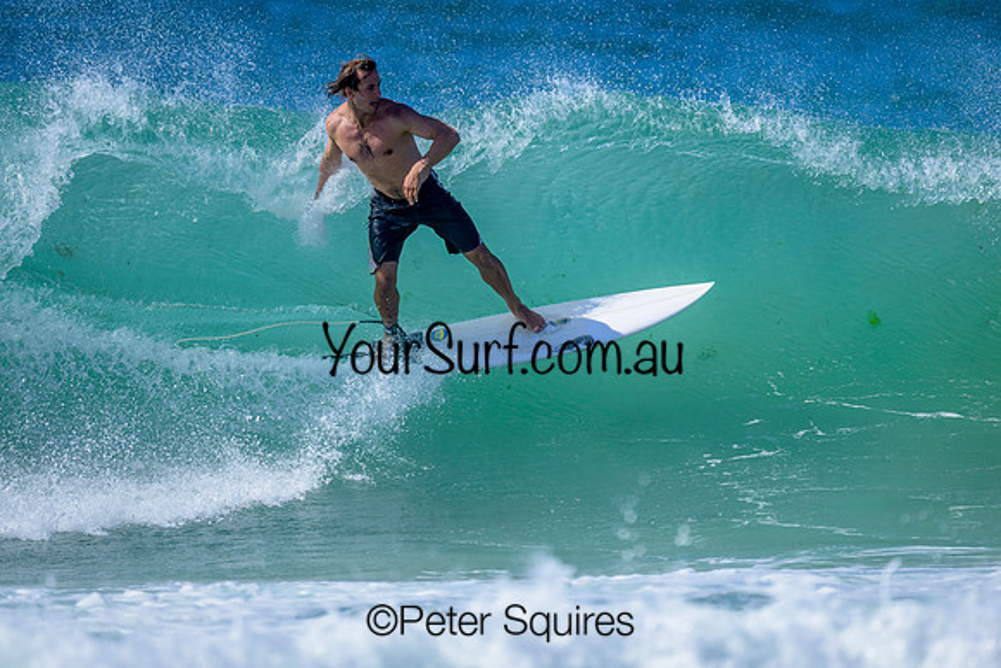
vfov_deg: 1.7
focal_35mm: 800
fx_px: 22249
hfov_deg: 2.6
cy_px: 334
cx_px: 500
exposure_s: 1/2000
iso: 360
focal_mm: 800
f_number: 6.3
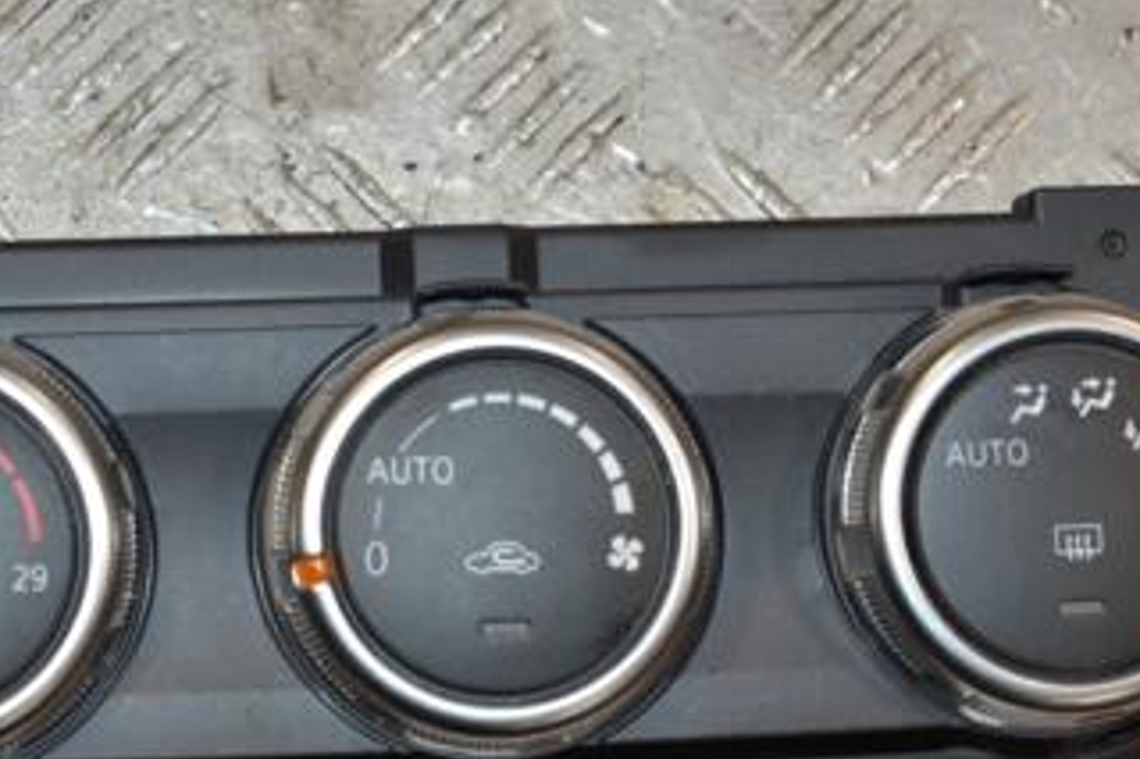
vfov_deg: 12.8
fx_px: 3386
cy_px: 485
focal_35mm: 107
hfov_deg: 19.1
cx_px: 431
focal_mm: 38
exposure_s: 1/200
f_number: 7.1
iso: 800
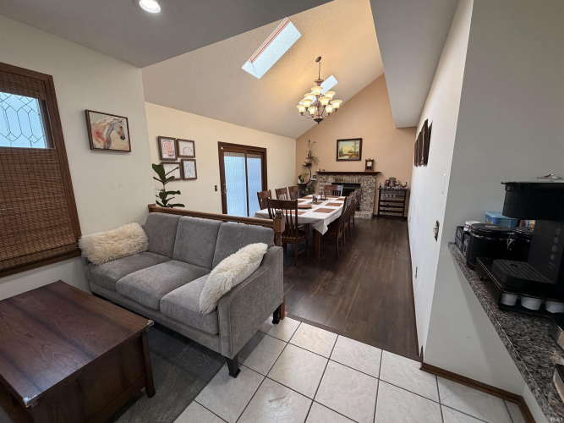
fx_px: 228
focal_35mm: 14
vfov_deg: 85.7
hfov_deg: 102.1
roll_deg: +0.7
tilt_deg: -11.7
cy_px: 212
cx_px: 282
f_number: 2.2
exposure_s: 1/60
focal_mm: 2.22
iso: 200
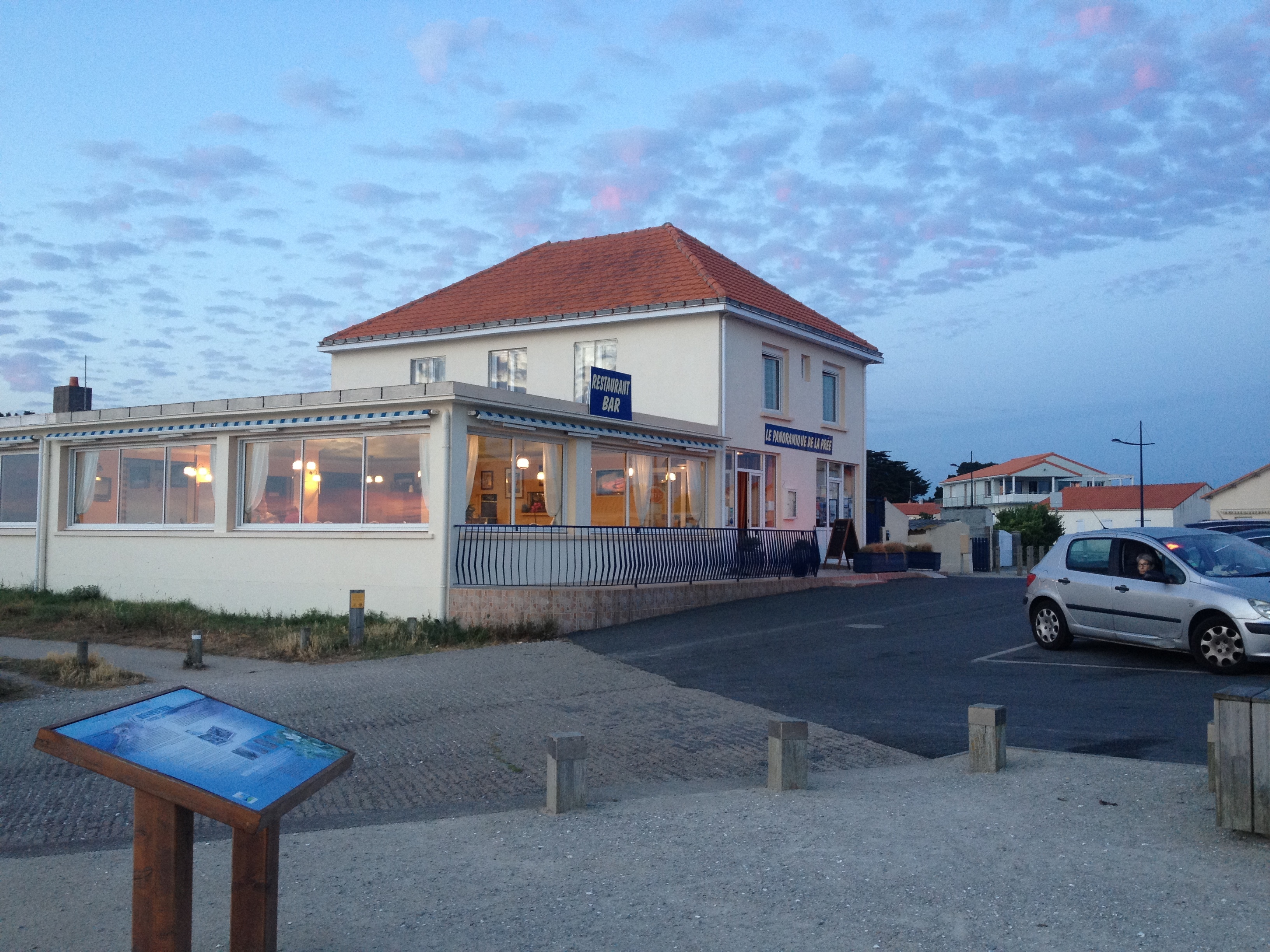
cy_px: 476
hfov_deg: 52.6
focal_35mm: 35
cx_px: 635
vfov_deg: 40.7
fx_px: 1284
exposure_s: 1/20
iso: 100
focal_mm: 4.28
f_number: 2.4
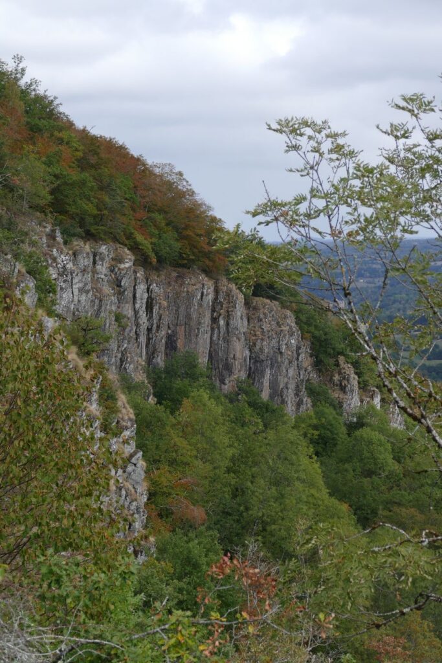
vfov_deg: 23.4
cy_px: 332
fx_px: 1602
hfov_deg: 15.7
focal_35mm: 87
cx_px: 221
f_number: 3.8
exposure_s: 1/1000
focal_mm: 31.83
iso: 125
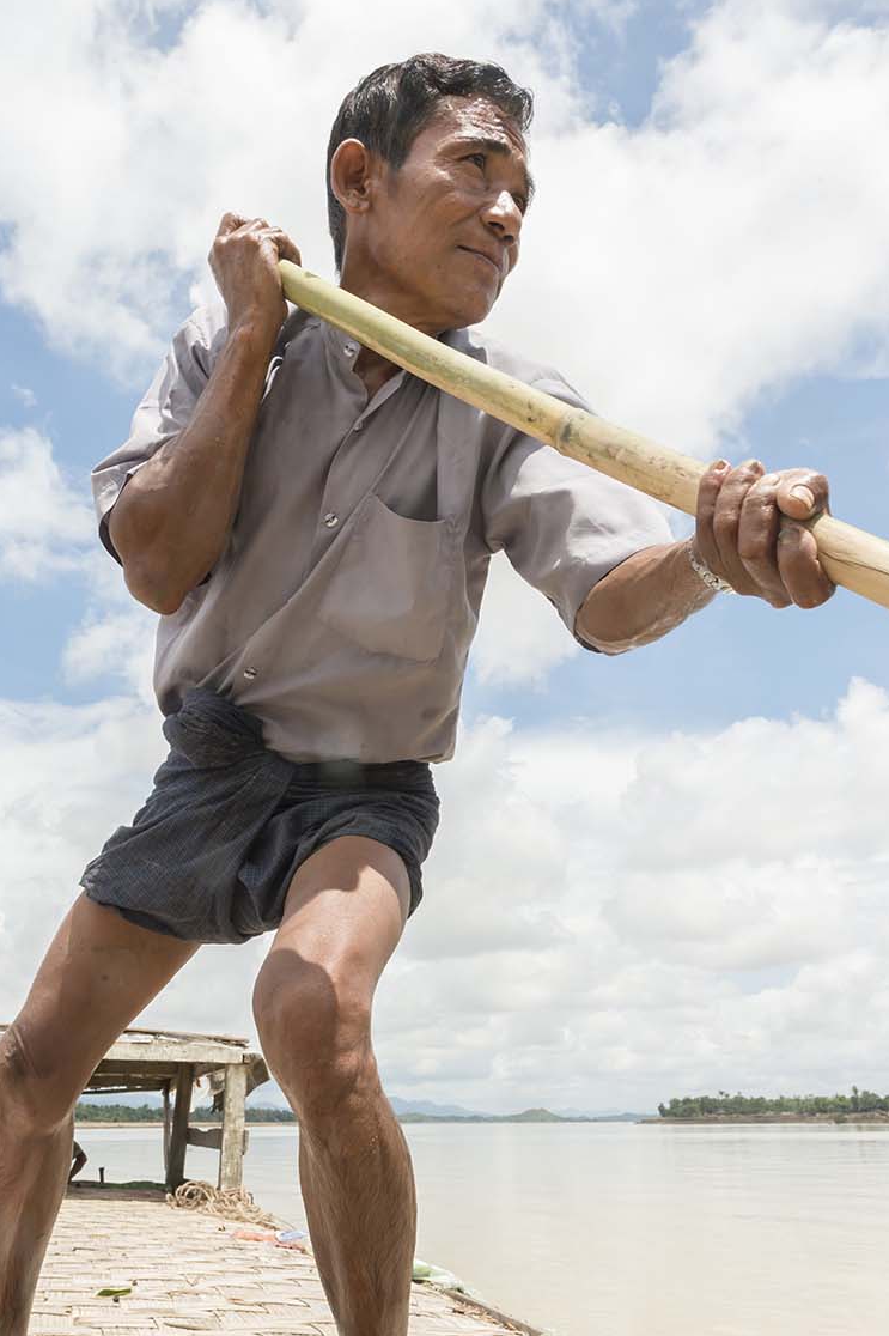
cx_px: 321
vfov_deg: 59.8
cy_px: 802
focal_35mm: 31
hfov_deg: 41.9
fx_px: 1149
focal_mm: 24
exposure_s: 1/200
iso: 400
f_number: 16
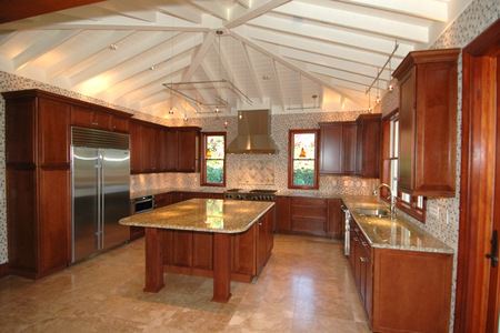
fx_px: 250
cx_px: 250
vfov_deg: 67.4
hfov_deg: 90.0
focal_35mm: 18
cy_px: 166
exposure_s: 1/60
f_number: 4
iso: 200
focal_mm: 12
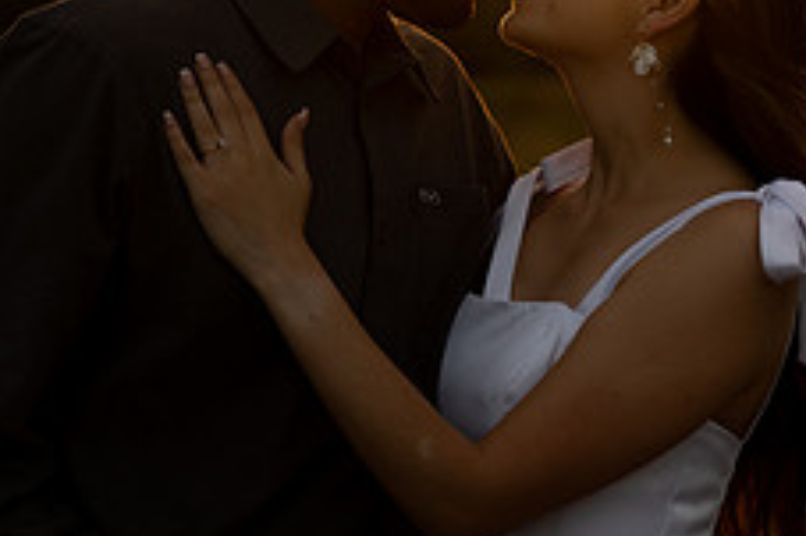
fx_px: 3333
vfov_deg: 9.2
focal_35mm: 149
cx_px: 444
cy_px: 390
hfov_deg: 13.8
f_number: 2
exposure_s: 1/640
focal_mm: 50
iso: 200
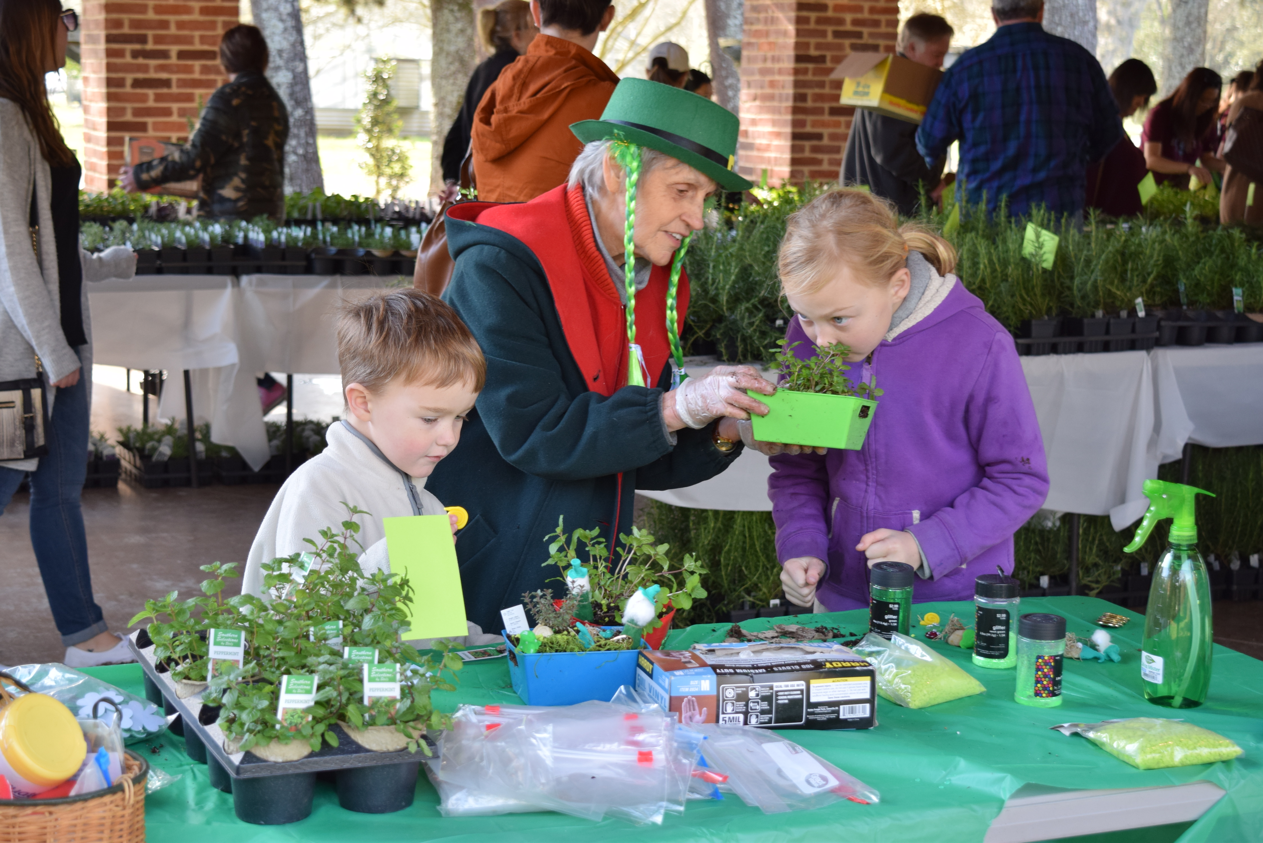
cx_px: 632
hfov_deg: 31.9
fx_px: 2211
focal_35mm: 63
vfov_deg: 21.6
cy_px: 422
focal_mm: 42
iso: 400
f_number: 5.6
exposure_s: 1/125
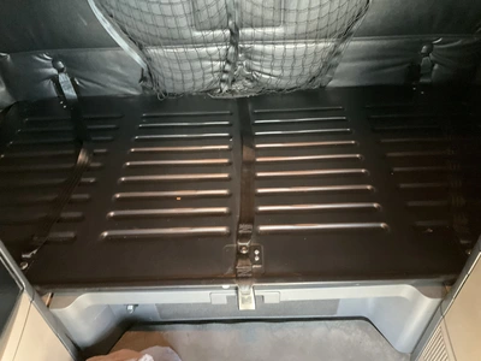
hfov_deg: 61.7
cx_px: 240
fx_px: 403
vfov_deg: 48.2
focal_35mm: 29
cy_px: 180
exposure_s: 1/25
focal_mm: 3
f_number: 1.8
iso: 640
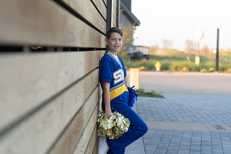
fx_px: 449
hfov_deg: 28.8
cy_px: 77
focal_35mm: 70
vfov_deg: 19.5
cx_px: 116
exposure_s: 1/320
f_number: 2.8
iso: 320
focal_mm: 70
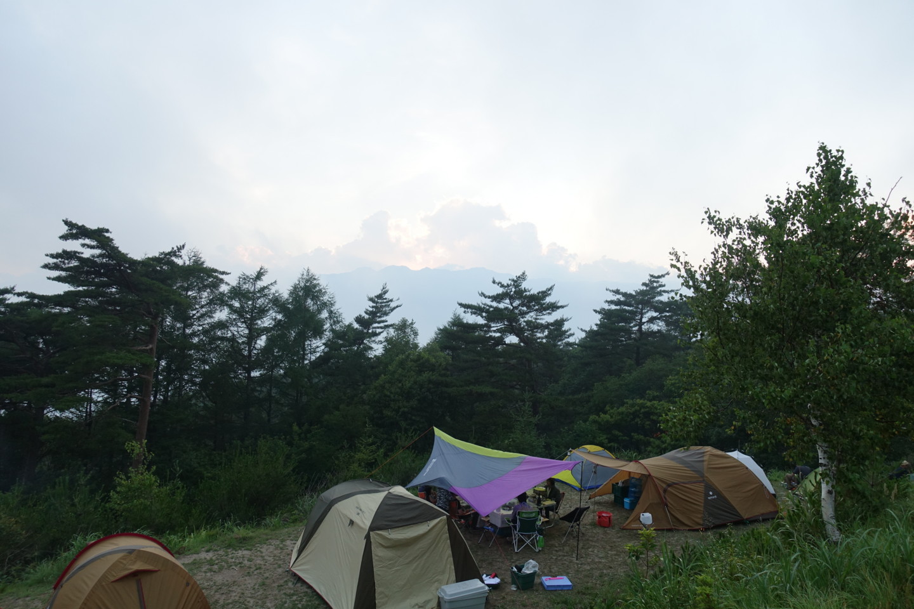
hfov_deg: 73.7
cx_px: 457
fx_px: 609
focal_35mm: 24
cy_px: 304
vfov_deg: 53.1
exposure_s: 1/80
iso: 125
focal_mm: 8.8
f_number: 3.2
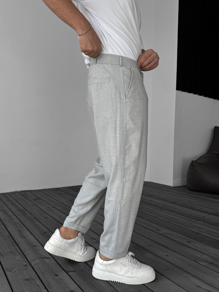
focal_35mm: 27
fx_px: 228
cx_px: 115
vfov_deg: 65.3
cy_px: 150
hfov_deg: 51.3
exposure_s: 1/400
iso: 80
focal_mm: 6.76
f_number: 1.8
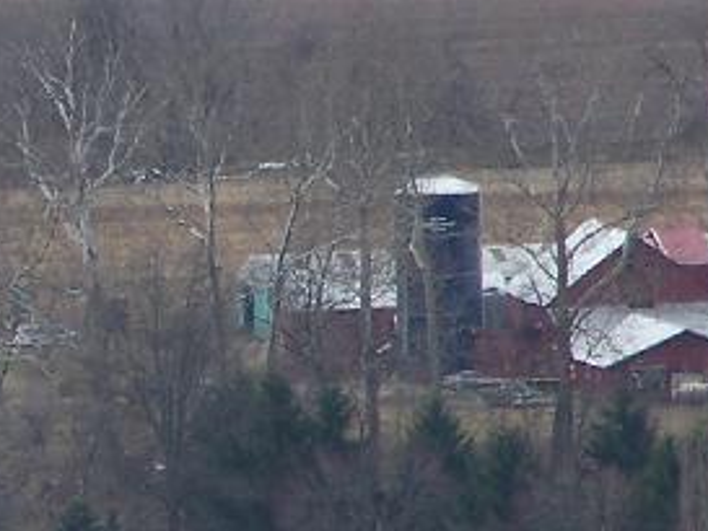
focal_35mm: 1425
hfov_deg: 1.4
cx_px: 166
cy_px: 205
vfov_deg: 1.0
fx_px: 29158
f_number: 3.7
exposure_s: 1/400
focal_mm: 63
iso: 80
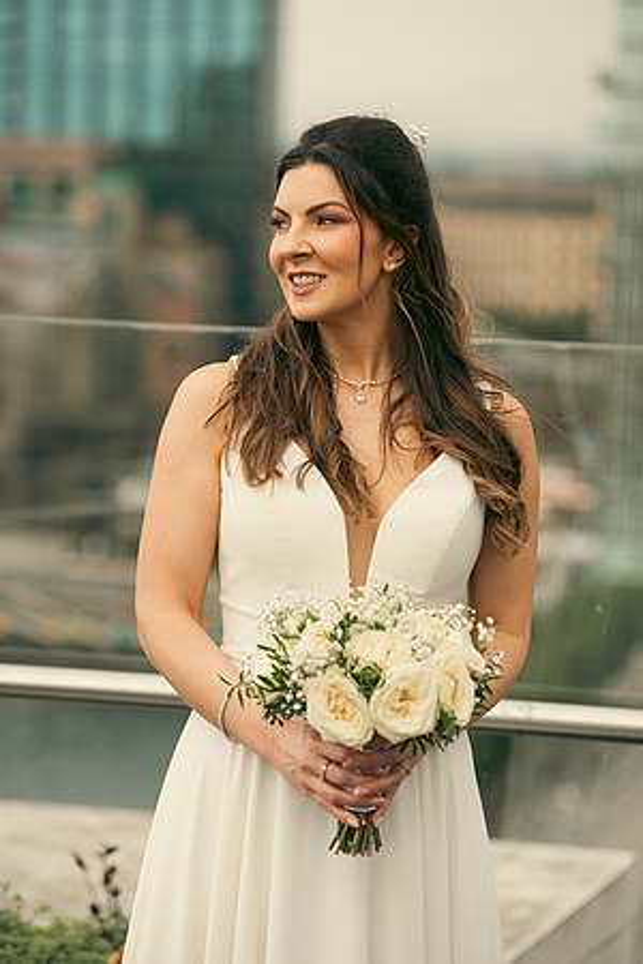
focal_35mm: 125
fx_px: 3349
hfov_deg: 11.0
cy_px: 482
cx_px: 322
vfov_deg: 16.4
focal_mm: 125
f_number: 3.5
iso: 160
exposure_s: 1/250
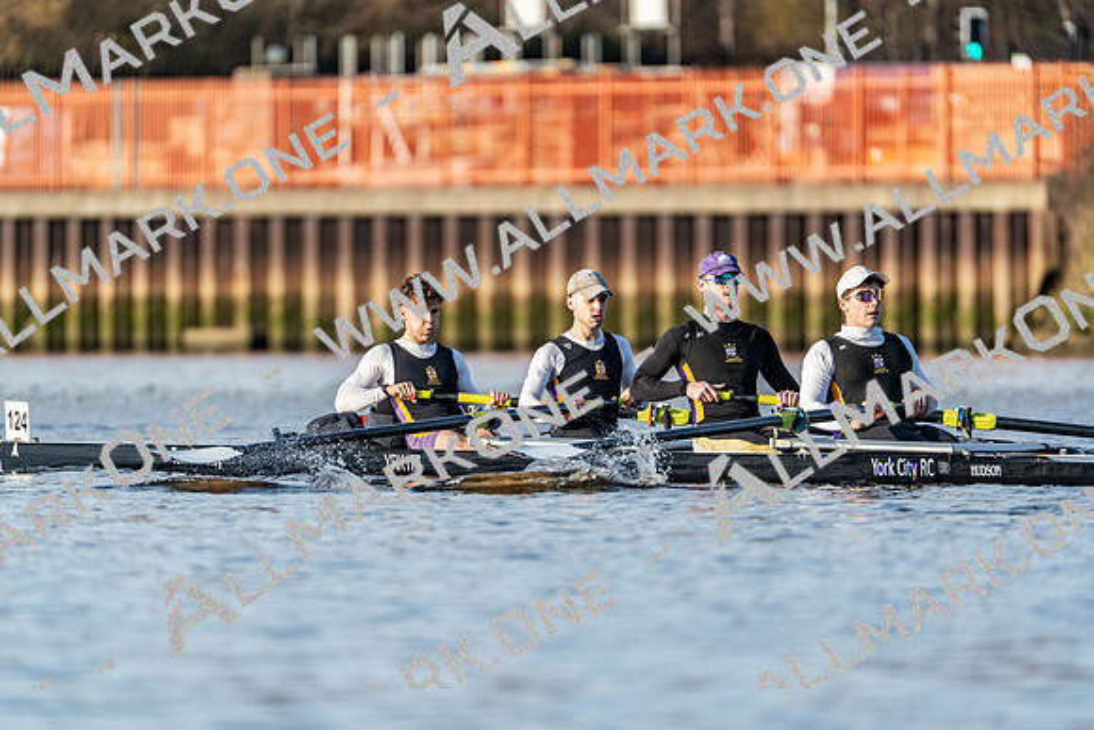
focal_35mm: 600
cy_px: 365
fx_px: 18237
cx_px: 547
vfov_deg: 2.3
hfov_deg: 3.4
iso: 800
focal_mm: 600
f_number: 6.3
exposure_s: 1/2000
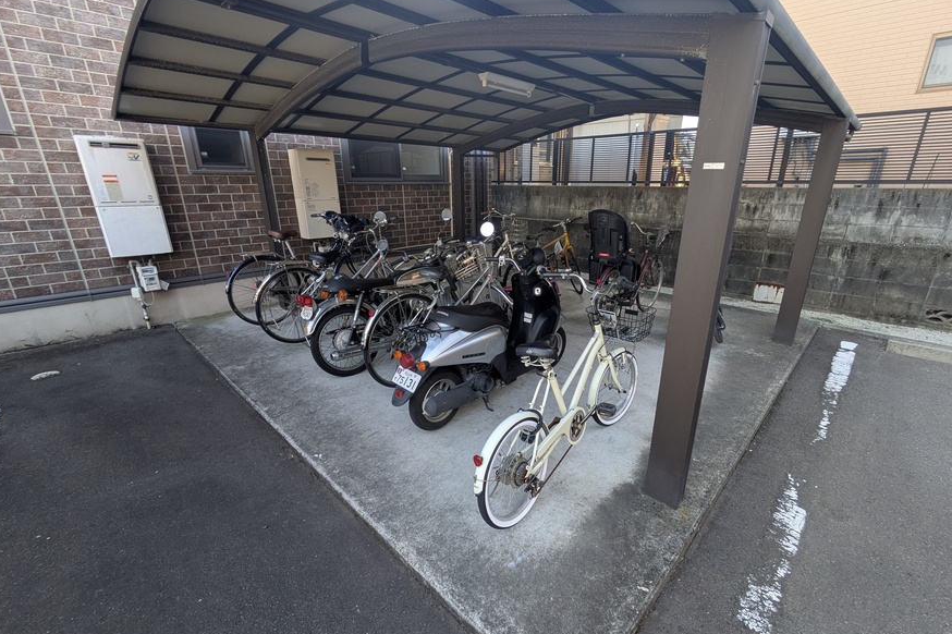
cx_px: 500
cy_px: 328
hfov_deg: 96.7
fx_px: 423
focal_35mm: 16
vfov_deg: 73.7
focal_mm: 1.83
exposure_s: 1/120
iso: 53
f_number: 2.2
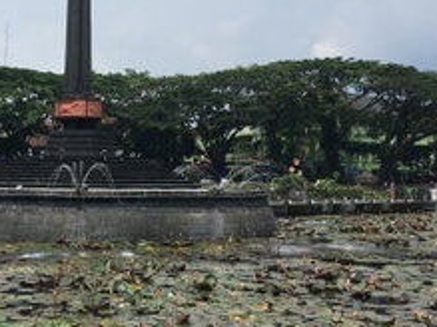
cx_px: 100
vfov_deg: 27.4
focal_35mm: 53
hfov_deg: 35.2
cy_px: 118
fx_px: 669
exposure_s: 1/2024
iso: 25
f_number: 2.2
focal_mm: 4.15
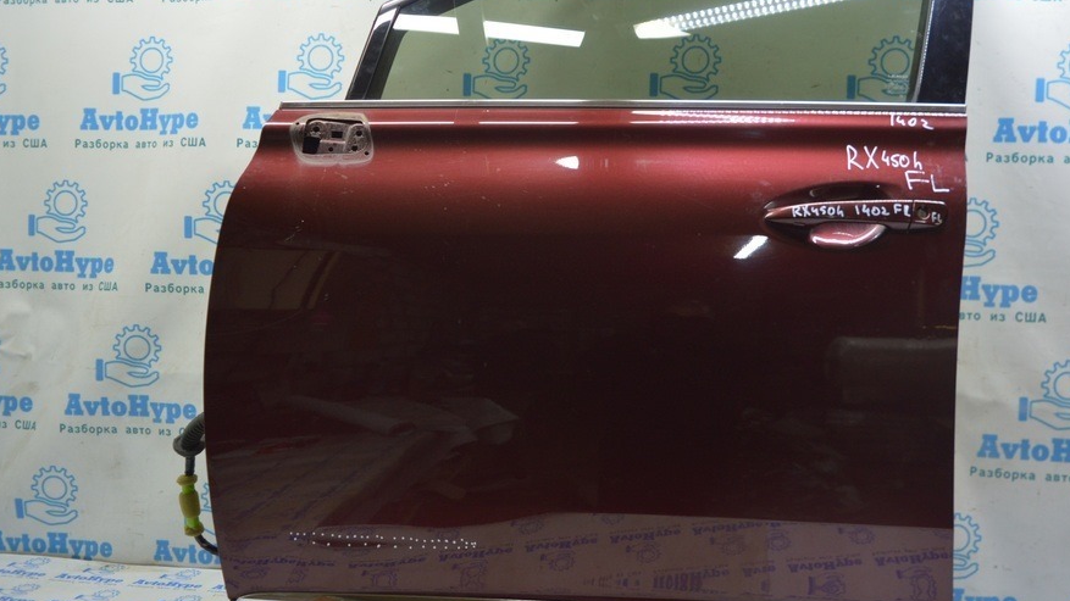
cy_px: 288
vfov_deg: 35.6
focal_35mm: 33
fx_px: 936
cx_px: 597
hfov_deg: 59.3
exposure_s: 1/40
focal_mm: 18
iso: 400
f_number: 3.5
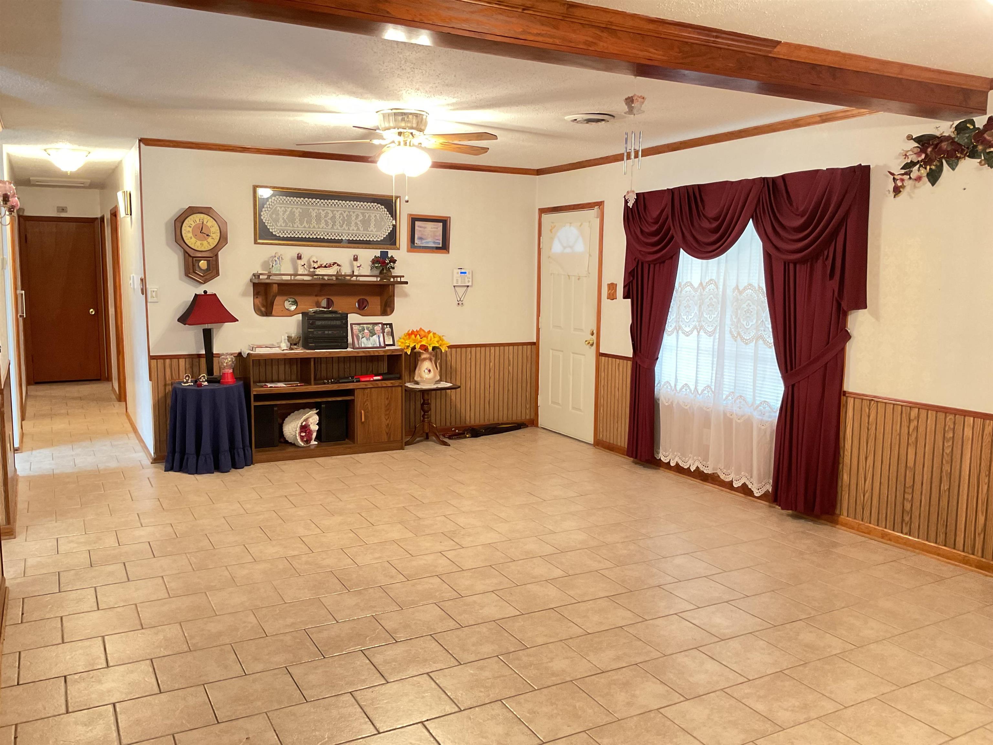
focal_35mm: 29
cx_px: 496
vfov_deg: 48.2
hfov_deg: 61.7
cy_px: 372
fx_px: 832
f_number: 1.8
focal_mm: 3
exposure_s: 1/30
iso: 250
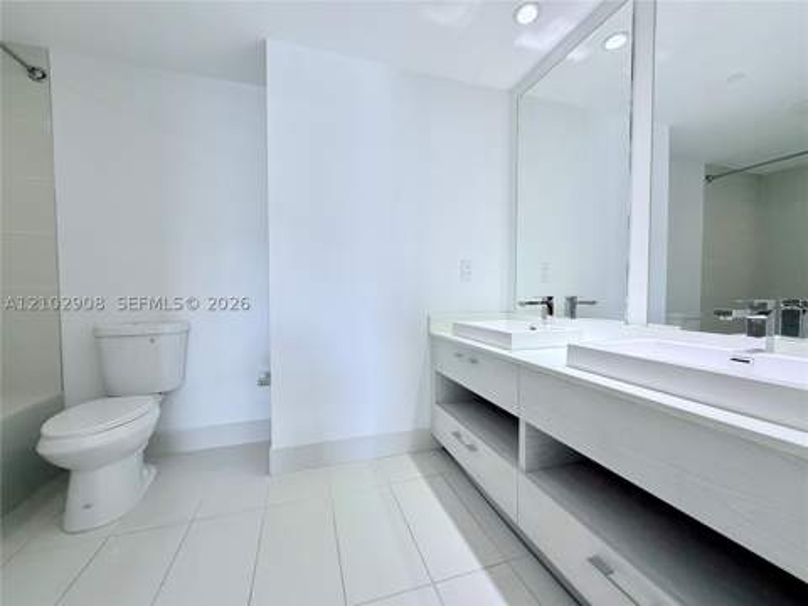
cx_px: 404
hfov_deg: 102.1
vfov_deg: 85.7
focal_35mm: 14
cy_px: 303
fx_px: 327
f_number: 2.2
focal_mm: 2.22
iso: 125
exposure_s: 1/120
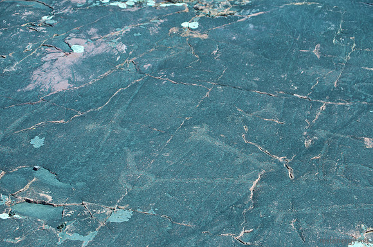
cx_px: 186
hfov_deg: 24.6
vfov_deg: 16.5
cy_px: 124
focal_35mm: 82
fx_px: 854
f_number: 7.1
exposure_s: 1/200
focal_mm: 55
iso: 200
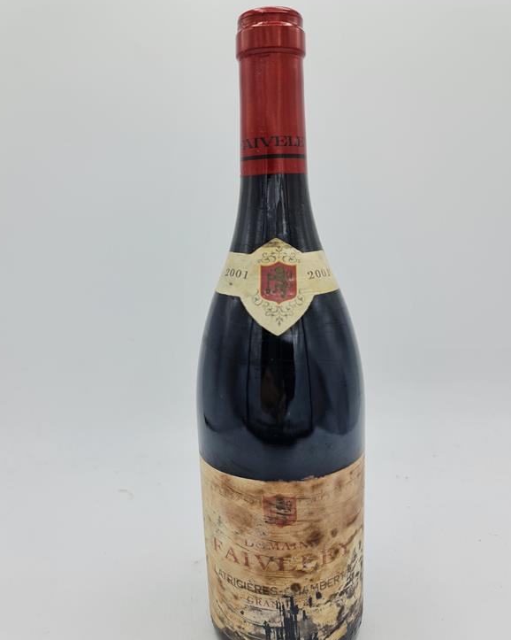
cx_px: 258
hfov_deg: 53.2
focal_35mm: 27
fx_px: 511
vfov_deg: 64.0
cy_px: 344
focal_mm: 7
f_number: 1.8
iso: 50
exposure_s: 1/325
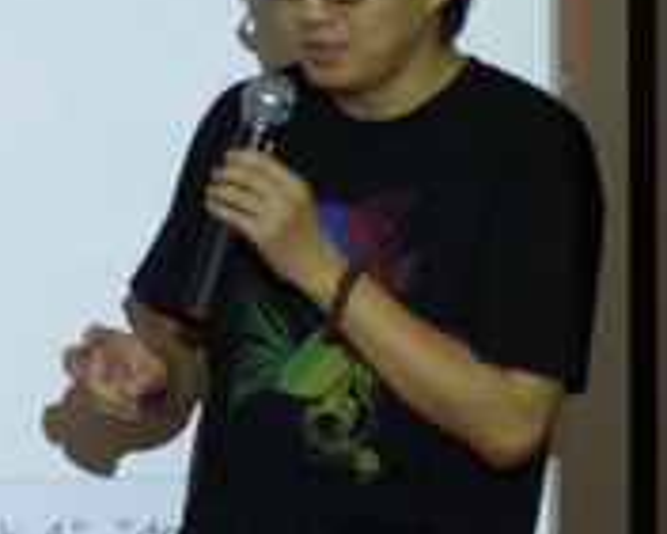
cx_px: -136
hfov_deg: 8.6
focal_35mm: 222
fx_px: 4385
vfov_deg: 7.0
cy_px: 284
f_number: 2.4
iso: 100
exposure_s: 1/60
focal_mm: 35
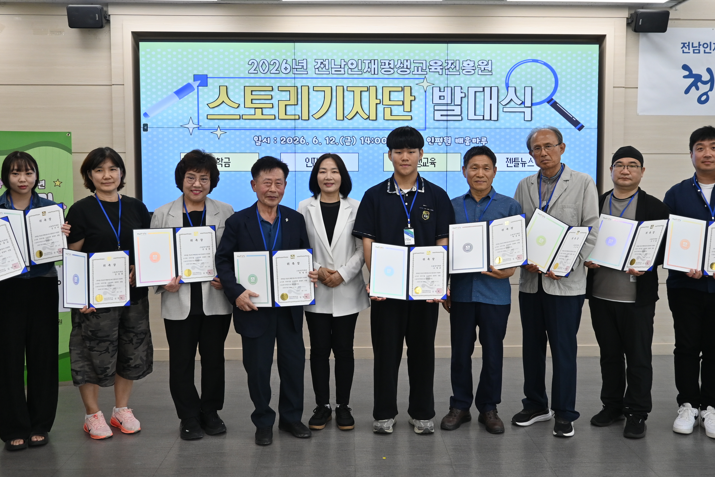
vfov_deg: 37.8
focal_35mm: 35
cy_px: 218
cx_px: 365
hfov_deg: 54.4
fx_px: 695
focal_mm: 16
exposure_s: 1/250
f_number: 3.5
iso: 400
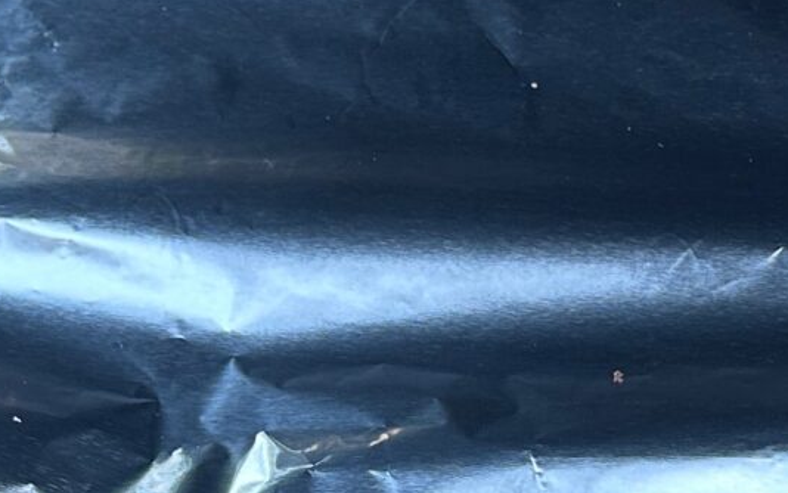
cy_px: 505
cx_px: 406
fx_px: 2621
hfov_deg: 17.1
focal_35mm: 122
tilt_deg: -47.2
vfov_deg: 10.6
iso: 125
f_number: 1.78
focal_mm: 6.86
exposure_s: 1/121
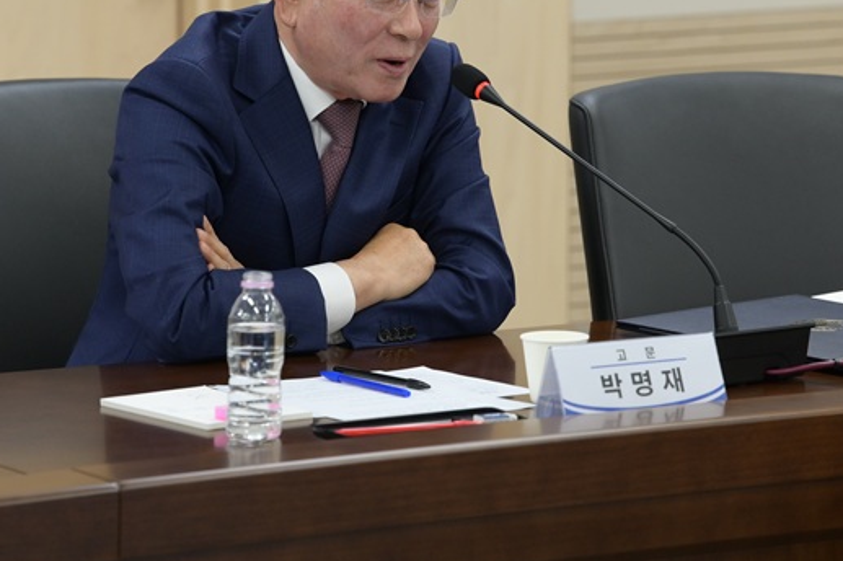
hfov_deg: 8.9
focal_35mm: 232
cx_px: 444
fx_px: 5429
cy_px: 153
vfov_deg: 5.9
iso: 2000
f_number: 4.5
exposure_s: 1/320
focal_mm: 150
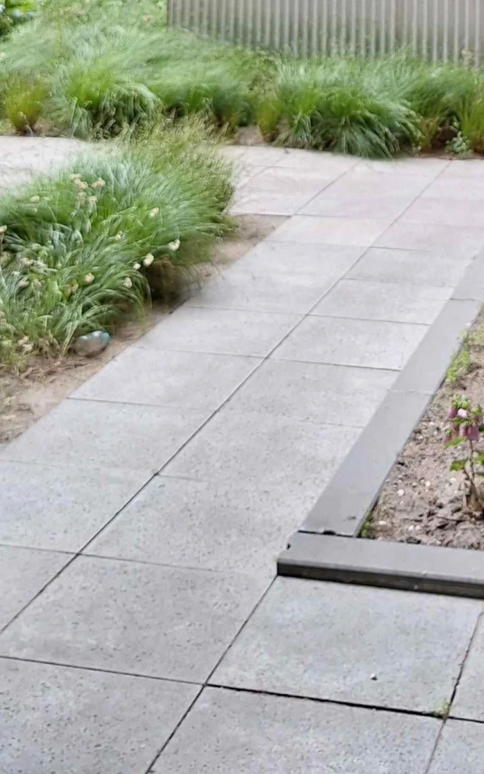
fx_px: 1435
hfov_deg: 18.9
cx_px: 399
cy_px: -173
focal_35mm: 68
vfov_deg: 26.6
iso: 40
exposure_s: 1/211
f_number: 1.8
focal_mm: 5.54
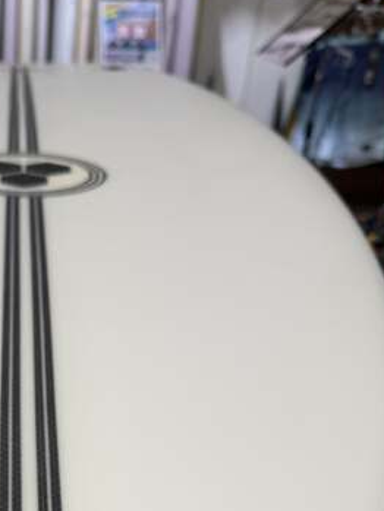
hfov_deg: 25.5
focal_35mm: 55
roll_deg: -2.3
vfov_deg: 32.0
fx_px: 813
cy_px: 520
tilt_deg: -34.9
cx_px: 18
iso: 80
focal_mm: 6.76
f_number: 1.78
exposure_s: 1/315
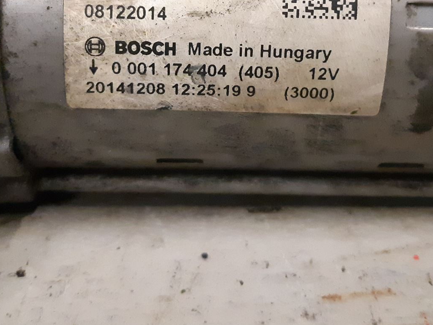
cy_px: 25
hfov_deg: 36.8
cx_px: 226
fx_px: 650
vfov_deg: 26.9
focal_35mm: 52
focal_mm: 3.93
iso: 800
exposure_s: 1/151
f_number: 1.7
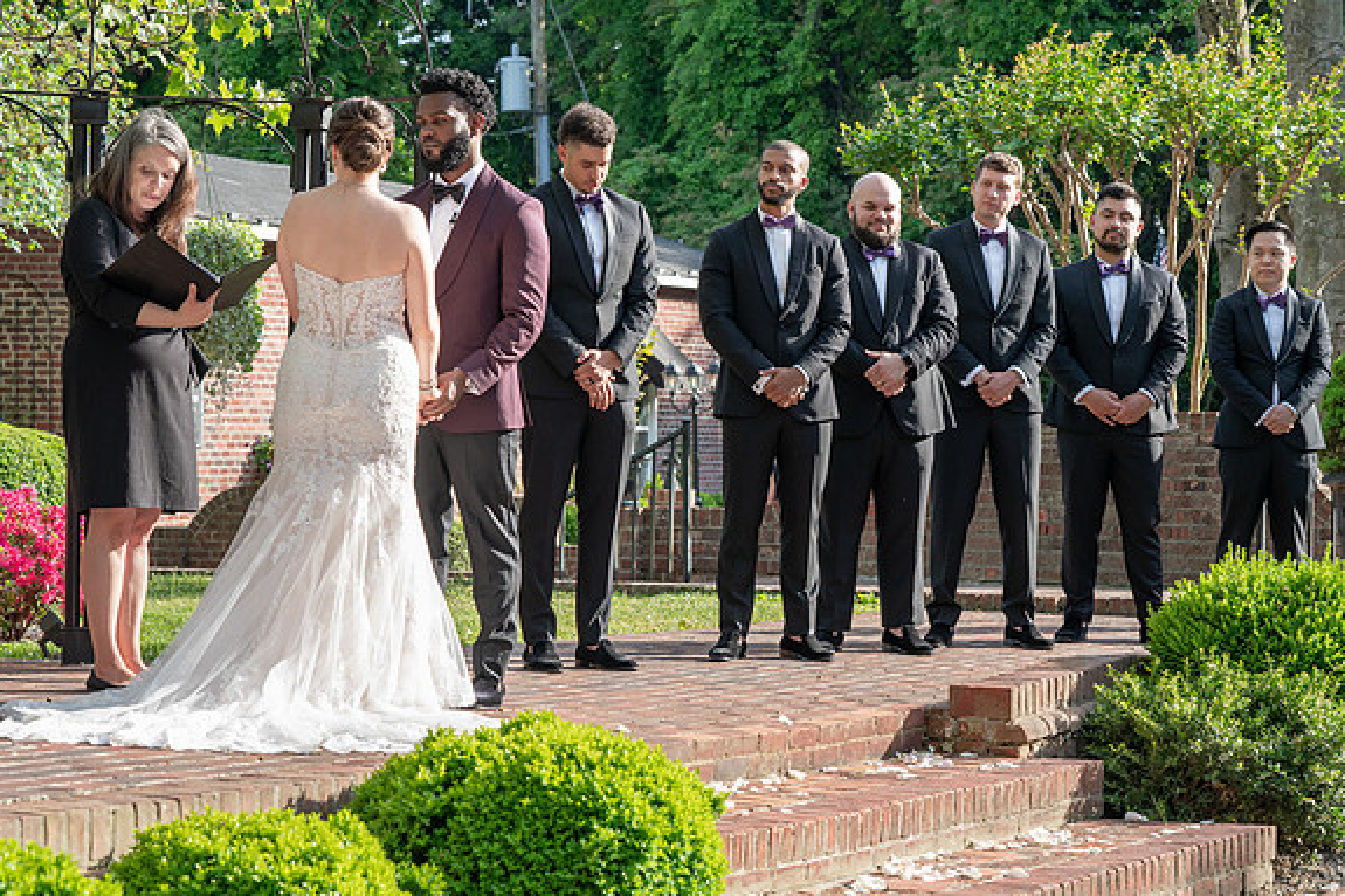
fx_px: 3735
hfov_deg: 20.4
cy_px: 471
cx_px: 714
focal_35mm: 100
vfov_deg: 13.7
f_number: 7.1
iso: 320
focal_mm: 92
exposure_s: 1/200
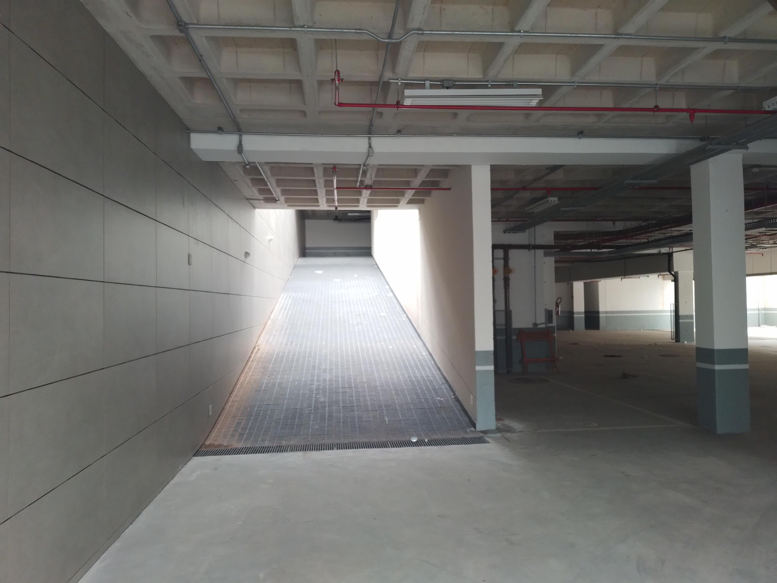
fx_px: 786
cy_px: 292
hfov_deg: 52.6
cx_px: 388
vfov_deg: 40.7
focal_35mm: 35
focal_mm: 3.94
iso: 238
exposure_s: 1/50
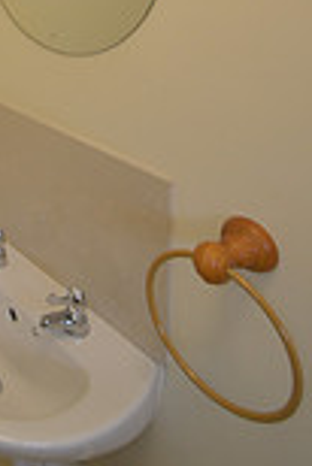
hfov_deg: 27.1
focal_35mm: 38
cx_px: -130
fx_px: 493
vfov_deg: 39.7
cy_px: -64
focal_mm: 13
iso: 640
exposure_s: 1/30
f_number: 5.6
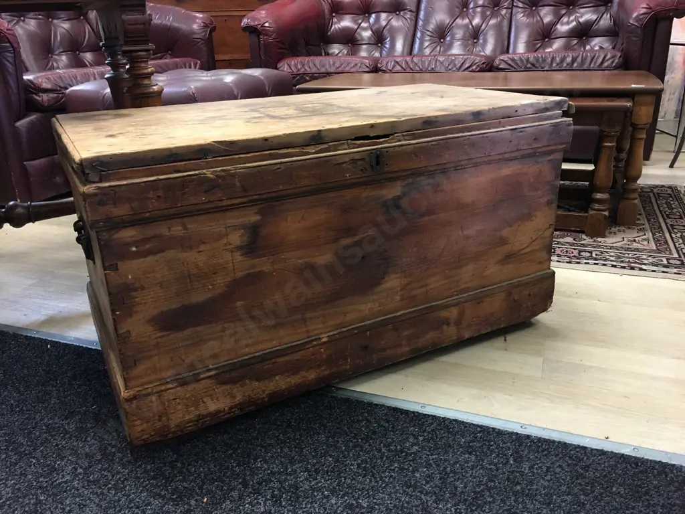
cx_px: 342
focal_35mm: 29
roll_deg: +0.7
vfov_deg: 48.2
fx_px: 574
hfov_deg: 61.7
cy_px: 257
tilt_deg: -20.0
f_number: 2.2
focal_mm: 4.15
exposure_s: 1/17
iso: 100
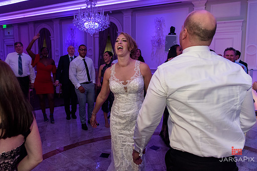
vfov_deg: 47.8
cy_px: 76
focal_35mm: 27
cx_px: 123
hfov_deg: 67.3
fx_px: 193
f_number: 3.2
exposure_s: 1/125
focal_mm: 24
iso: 3200
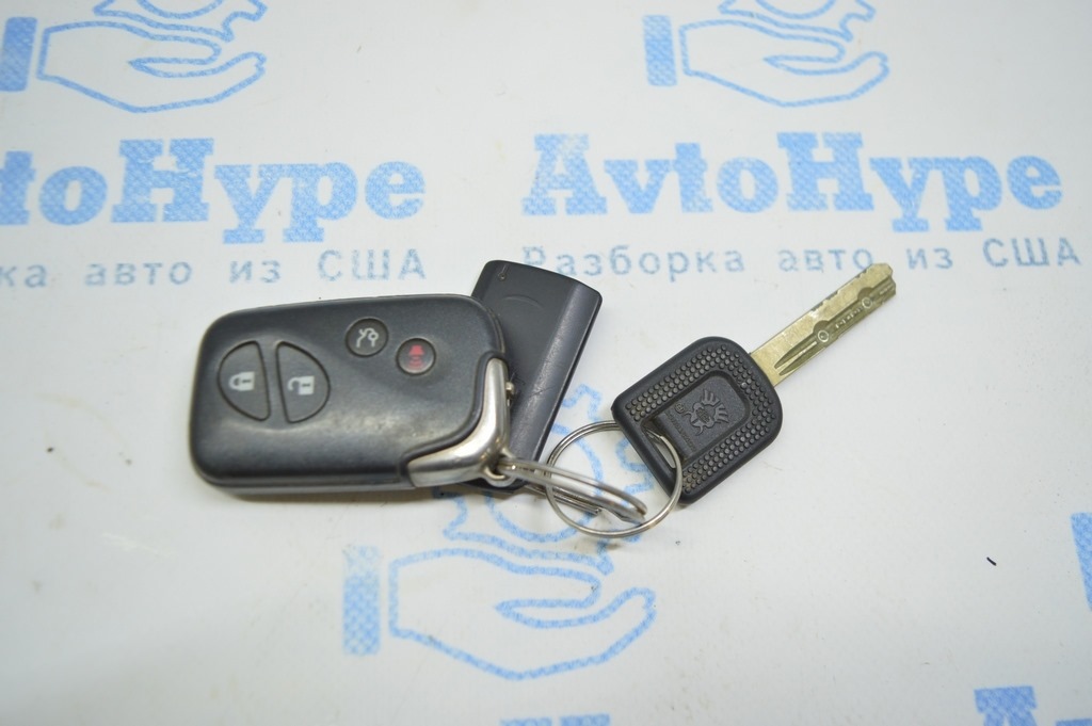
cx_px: 546
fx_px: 955
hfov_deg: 59.5
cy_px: 363
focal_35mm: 32
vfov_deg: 41.6
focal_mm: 21
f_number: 3.8
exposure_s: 1/60
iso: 400
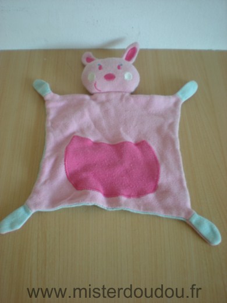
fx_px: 332
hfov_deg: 37.7
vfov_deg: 49.0
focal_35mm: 38
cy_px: 152
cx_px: 114
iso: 64
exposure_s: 1/8.9
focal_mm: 6.3
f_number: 3.1
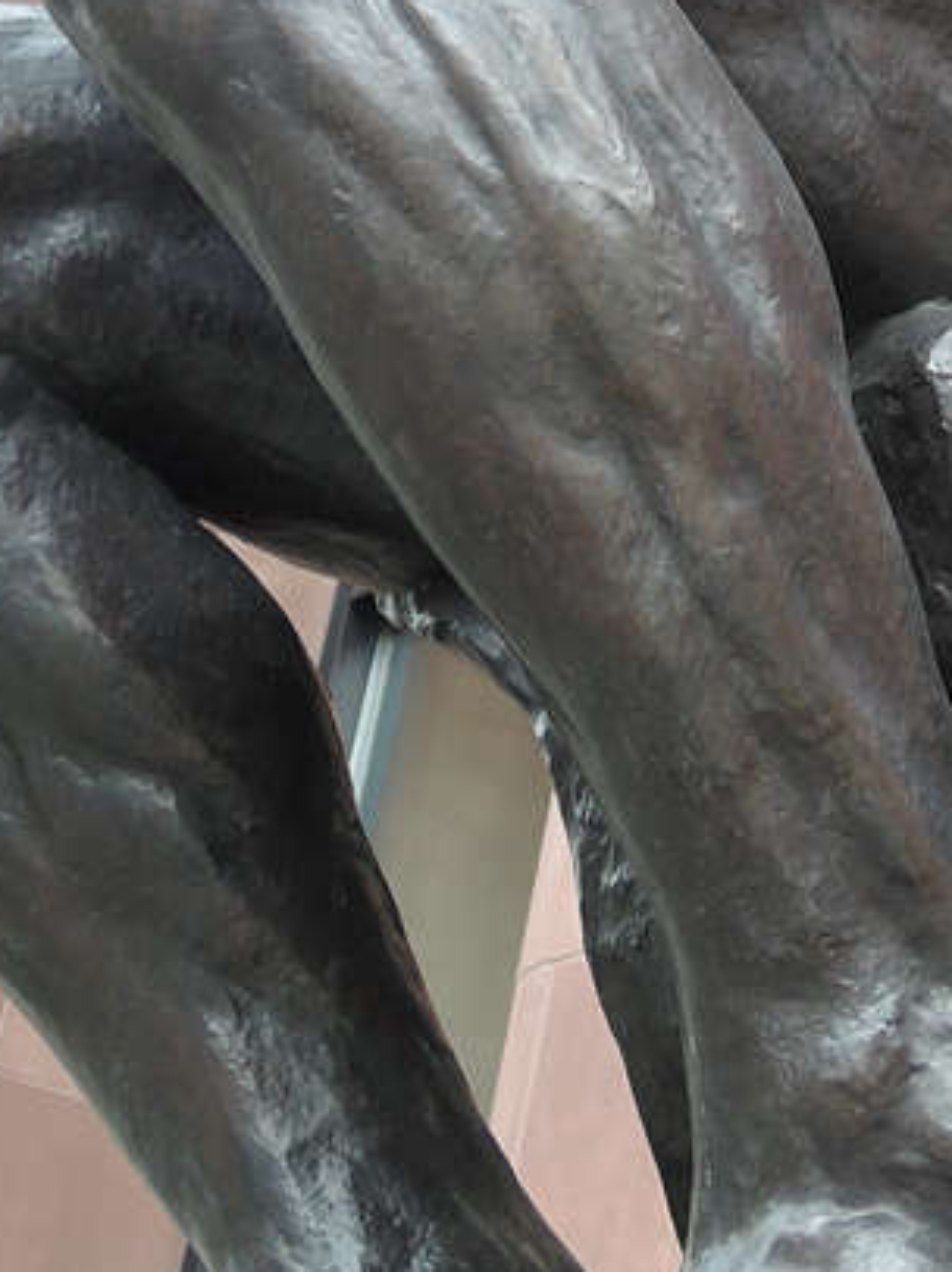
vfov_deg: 16.5
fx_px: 4221
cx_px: 692
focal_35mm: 115
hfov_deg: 12.8
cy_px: -183
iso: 80
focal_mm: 7.5
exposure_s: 1/60
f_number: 3.5
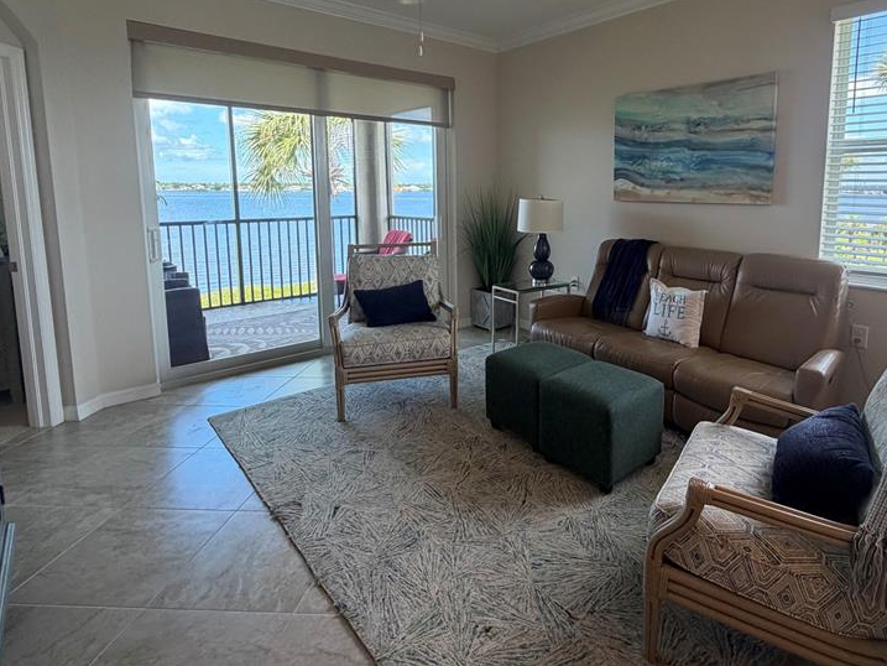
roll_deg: +0.1
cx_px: 532
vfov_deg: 64.9
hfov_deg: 80.8
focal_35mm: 20
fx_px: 513
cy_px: 244
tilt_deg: -6.7
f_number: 2.2
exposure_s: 1/120
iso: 125
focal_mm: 2.22
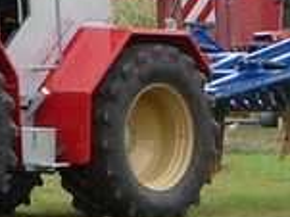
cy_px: 86
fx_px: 4562
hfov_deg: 3.6
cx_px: 292
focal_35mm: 545
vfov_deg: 2.7
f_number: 4.7
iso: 100
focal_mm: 17.5
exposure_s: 1/160
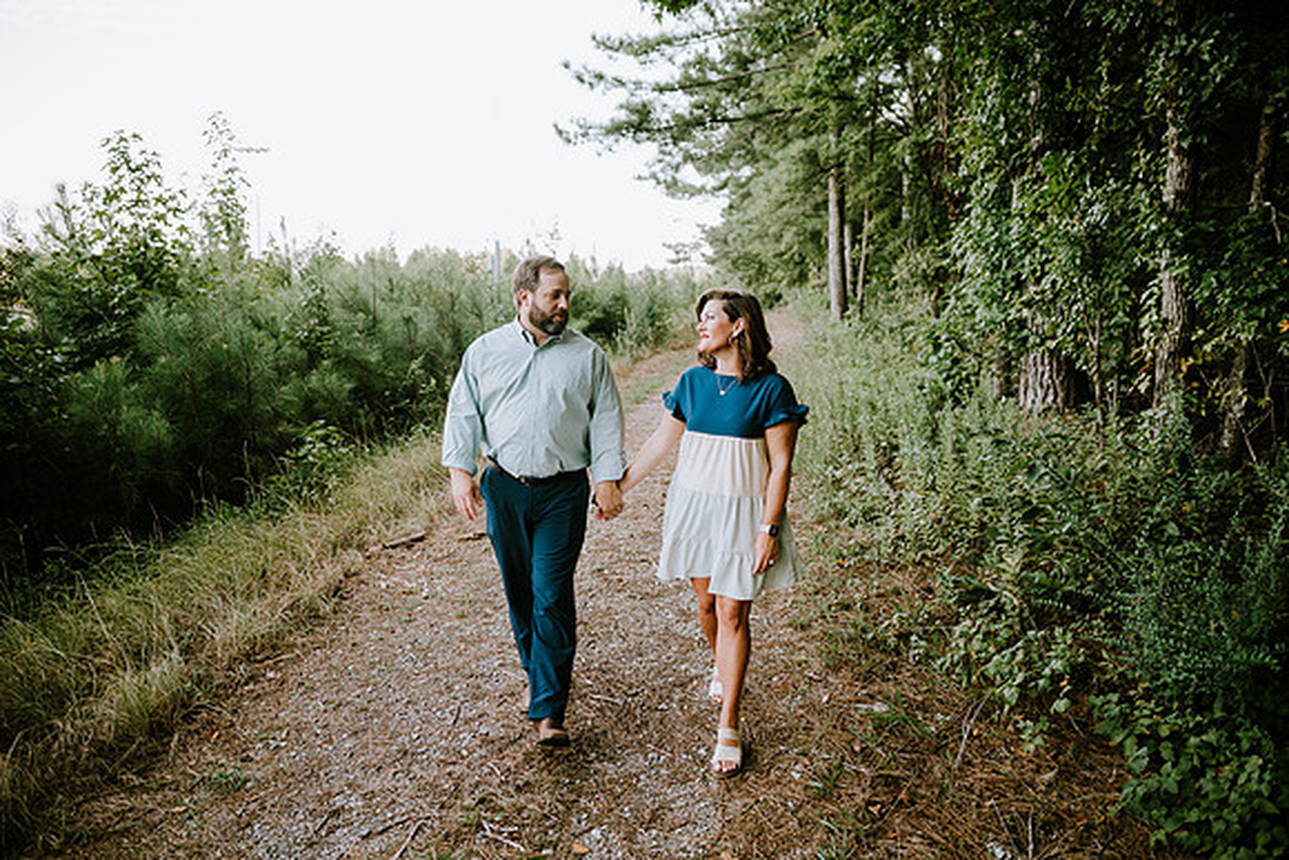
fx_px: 859
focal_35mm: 24
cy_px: 430
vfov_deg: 53.2
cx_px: 644
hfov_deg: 73.7
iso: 320
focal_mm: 24
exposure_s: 1/320
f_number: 2.2
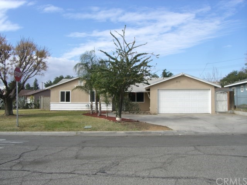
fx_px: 271
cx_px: 124
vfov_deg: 37.7
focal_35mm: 38
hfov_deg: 49.0
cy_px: 92
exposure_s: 1/500
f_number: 4.3
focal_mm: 6.2
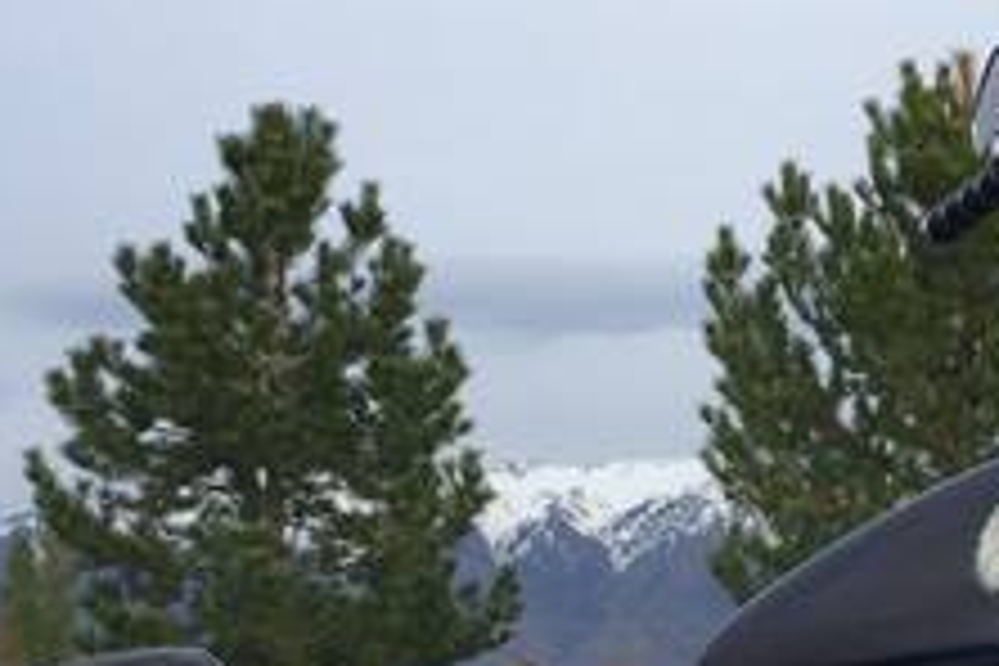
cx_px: 958
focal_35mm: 87
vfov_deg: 15.5
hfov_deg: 22.6
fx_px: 2414
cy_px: 644
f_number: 2.2
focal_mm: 4.15
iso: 32
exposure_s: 1/60
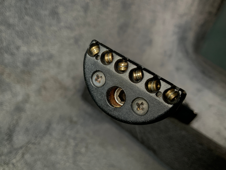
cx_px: 113
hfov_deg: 61.7
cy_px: 85
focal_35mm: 29
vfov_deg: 48.2
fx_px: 189
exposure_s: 1/104
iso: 25
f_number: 1.8
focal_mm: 3
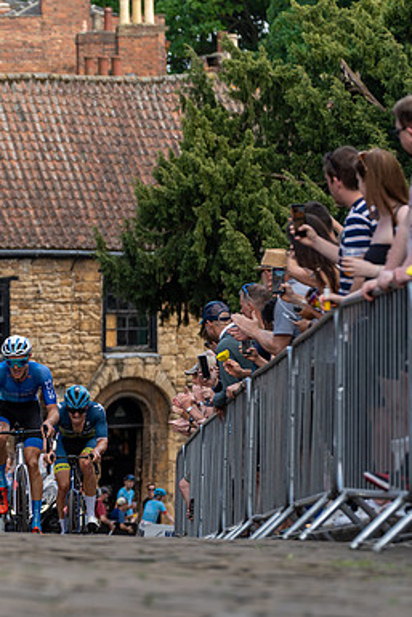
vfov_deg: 11.2
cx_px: -139
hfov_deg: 7.4
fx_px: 3156
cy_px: 373
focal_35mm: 184
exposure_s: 1/640
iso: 100
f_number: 3.2
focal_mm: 101
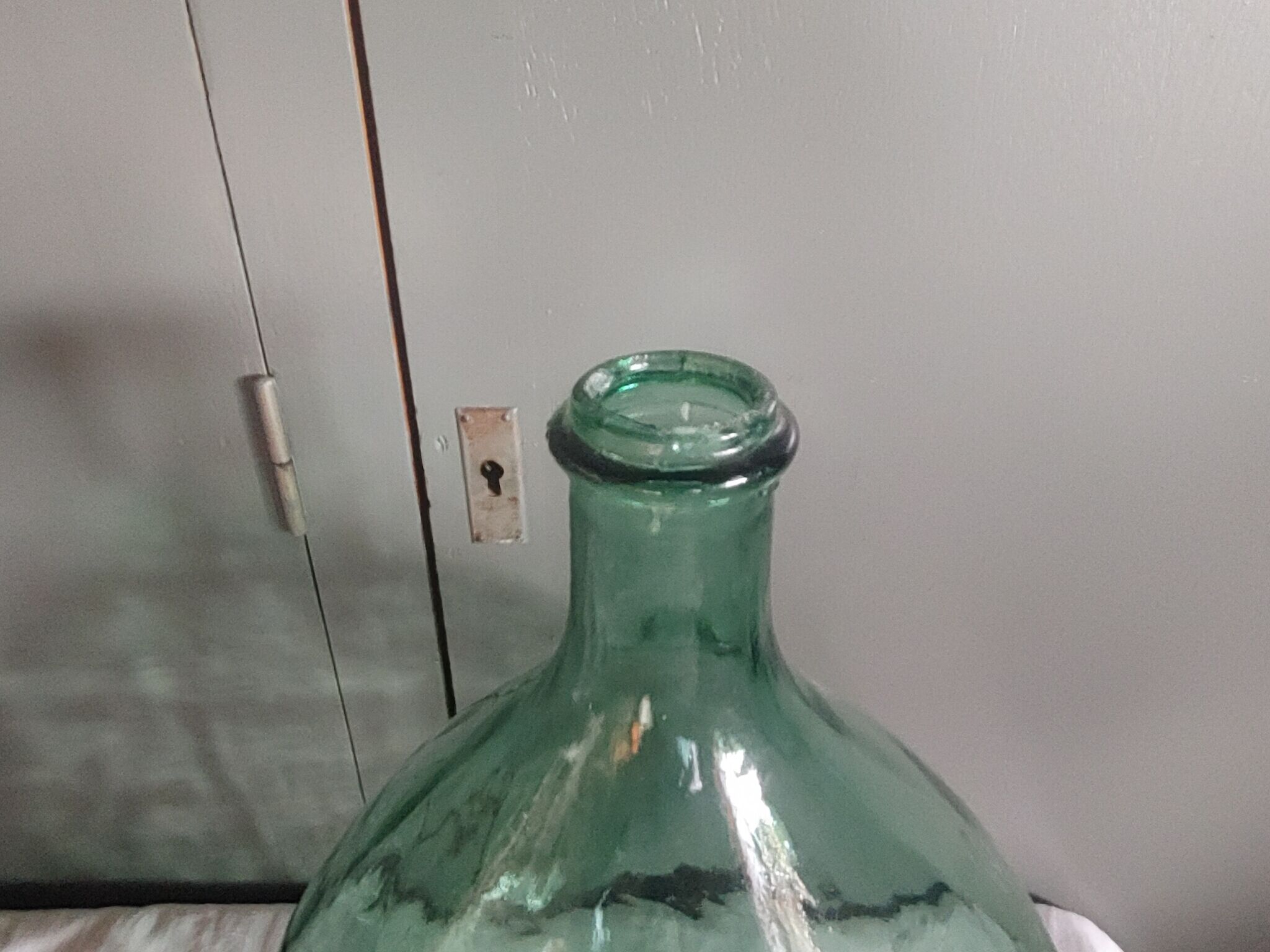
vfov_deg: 56.8
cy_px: 476
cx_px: 635
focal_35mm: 24
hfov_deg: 71.6
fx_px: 881
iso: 550
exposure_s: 1/17
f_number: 2.2
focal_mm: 1.6
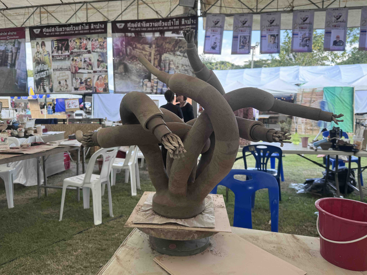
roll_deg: -0.3
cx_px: 179
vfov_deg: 53.0
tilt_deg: -3.4
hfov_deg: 67.3
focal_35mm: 26
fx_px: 276
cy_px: 126
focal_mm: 6.76
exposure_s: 1/224
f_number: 1.78
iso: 80
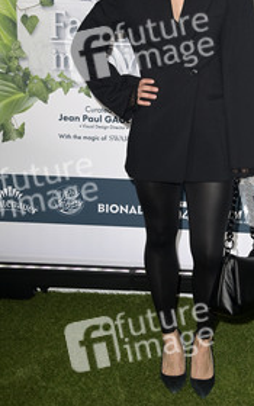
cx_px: 181
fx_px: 886
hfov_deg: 16.3
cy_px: 120
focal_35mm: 80
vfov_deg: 25.6
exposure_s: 1/250
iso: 640
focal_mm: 55
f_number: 5.6
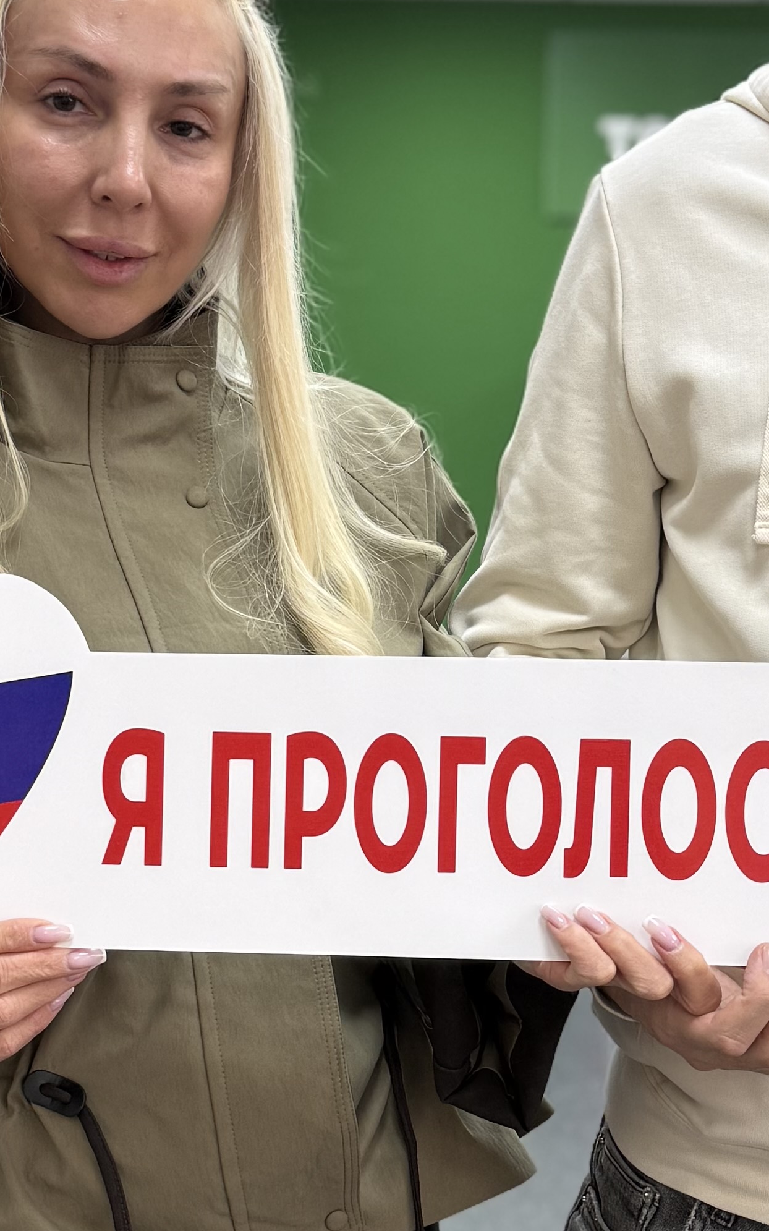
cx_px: 404
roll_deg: -1.3
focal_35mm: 73
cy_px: 812
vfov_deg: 28.1
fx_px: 2448
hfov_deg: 17.8
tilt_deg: -7.8
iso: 80
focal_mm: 6.76
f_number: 1.78
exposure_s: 1/100
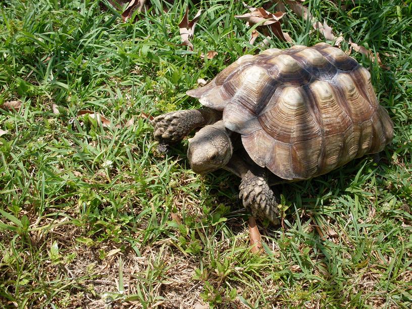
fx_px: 452
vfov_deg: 37.7
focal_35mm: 38
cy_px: 154
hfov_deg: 49.0
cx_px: 206
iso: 80
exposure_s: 1/180
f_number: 8.4
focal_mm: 6.3
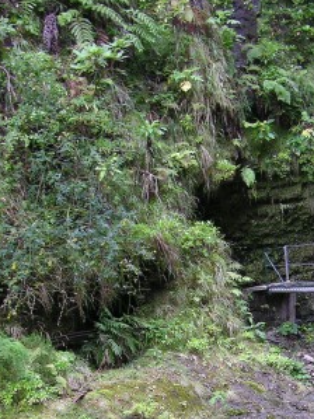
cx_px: 230
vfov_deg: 20.8
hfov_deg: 16.3
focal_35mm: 90
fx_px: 1089
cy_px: 457
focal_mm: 8.9
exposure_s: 1/8.8
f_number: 2.8
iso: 50
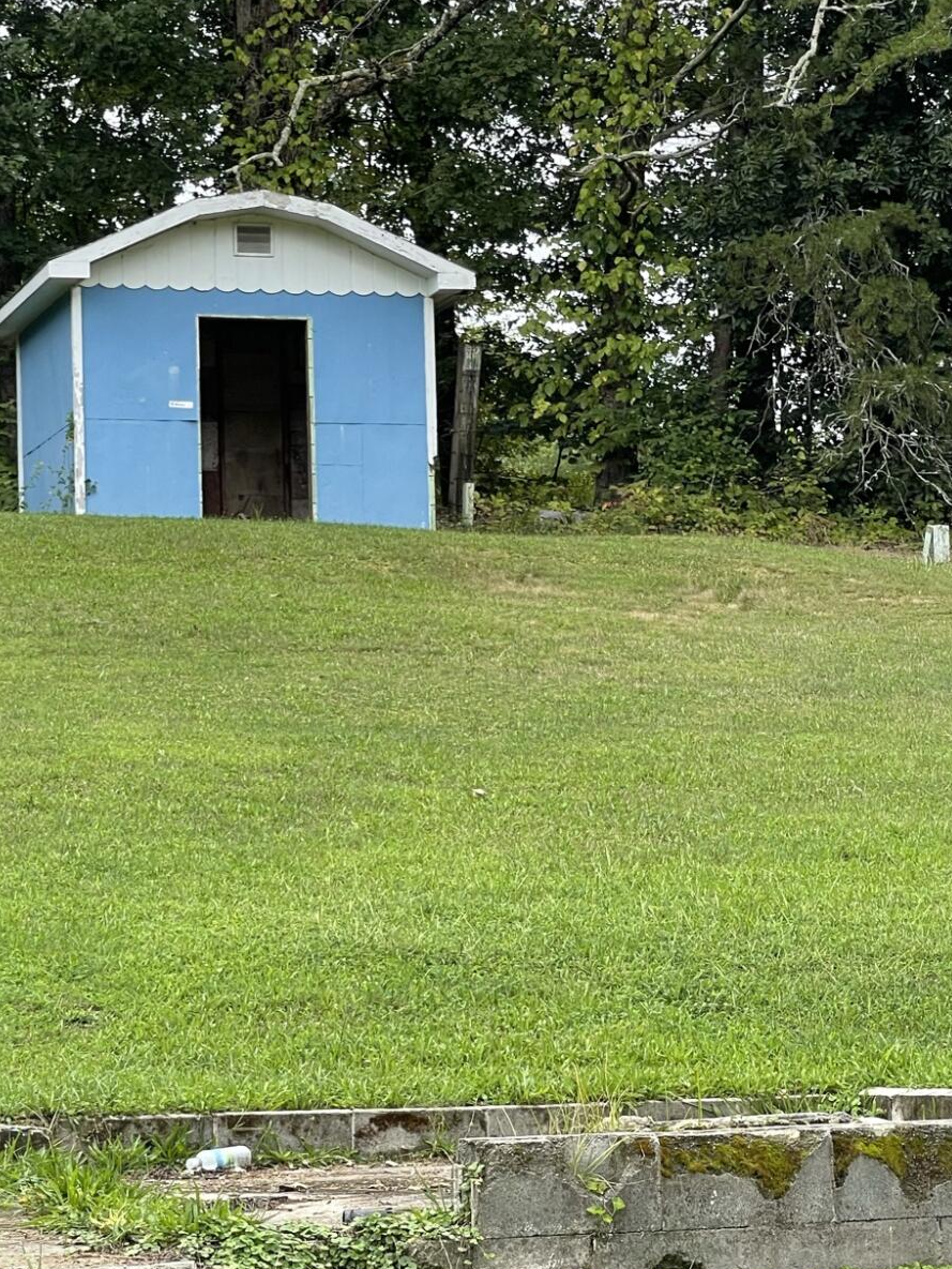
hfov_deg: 13.7
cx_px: 337
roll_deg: +2.9
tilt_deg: +5.4
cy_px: 742
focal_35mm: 108
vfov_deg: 18.2
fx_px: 3960
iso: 20
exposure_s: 1/215
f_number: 2.2
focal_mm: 7.5
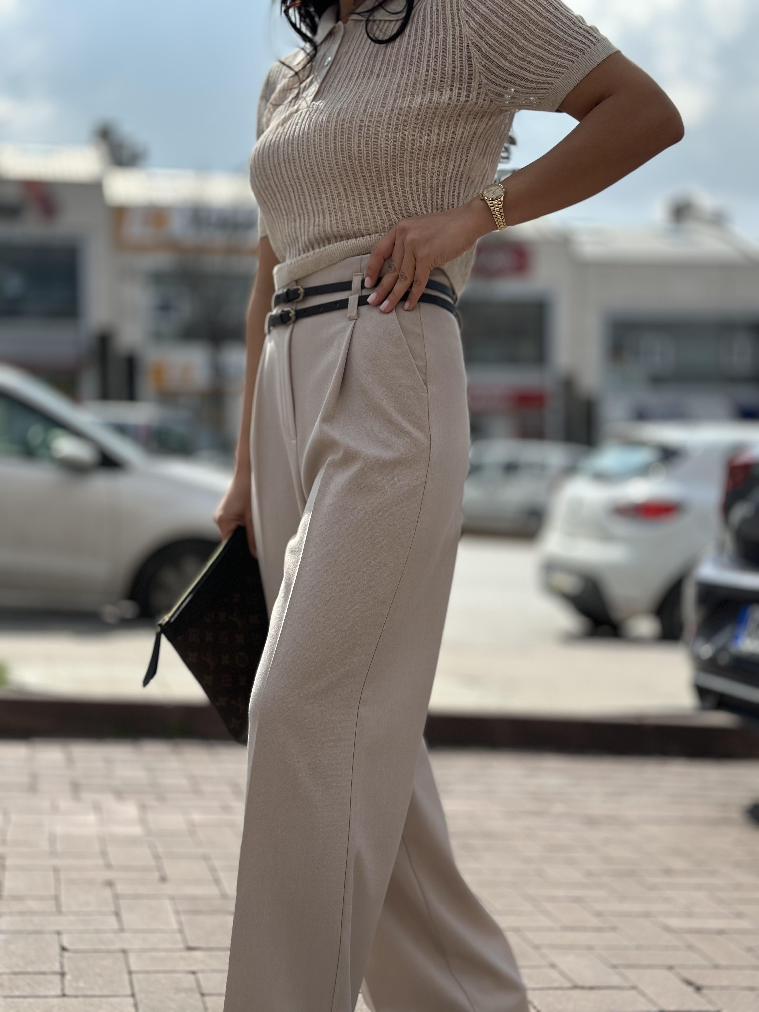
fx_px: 1403
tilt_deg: -2.7
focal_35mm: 48
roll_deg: +0.0
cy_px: 506
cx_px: 380
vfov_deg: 39.7
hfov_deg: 30.3
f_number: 1.78
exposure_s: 1/6623
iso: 80
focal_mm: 6.86
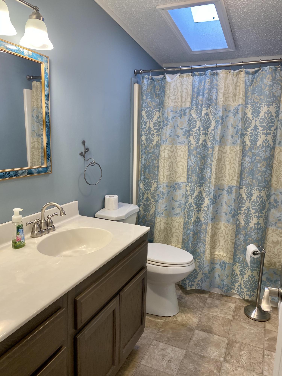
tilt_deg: -9.7
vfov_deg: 67.3
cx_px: 141
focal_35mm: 26
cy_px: 188
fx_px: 282
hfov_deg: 53.1
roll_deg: -1.3
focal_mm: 4.25
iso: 125
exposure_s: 1/120
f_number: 1.8
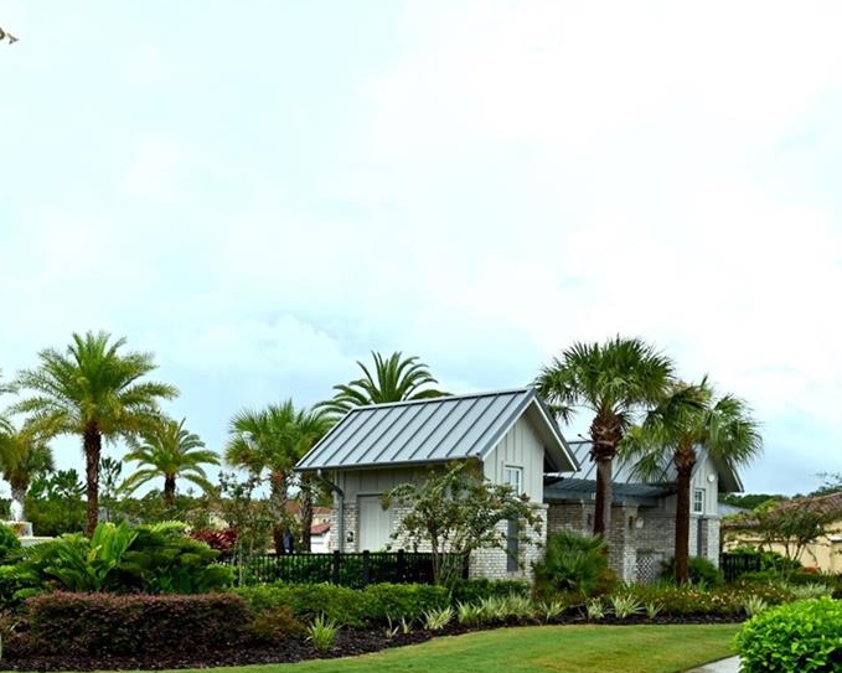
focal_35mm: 42
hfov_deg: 40.6
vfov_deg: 34.2
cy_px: 575
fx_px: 1046
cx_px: 91
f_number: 6.3
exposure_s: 1/320
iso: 100
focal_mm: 19
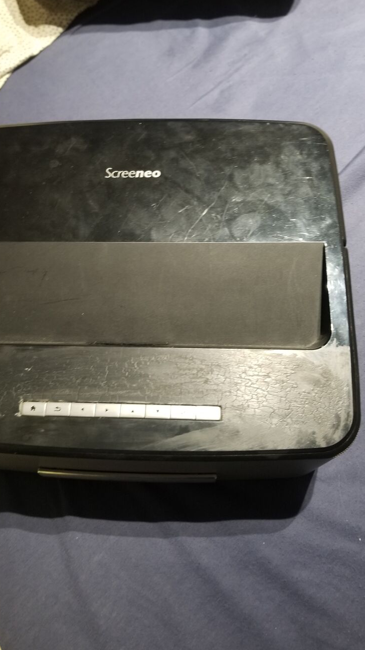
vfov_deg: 66.1
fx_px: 499
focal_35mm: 29
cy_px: 322
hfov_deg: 40.0
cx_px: 147
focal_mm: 4.25
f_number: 1.7
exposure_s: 1/12
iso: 200
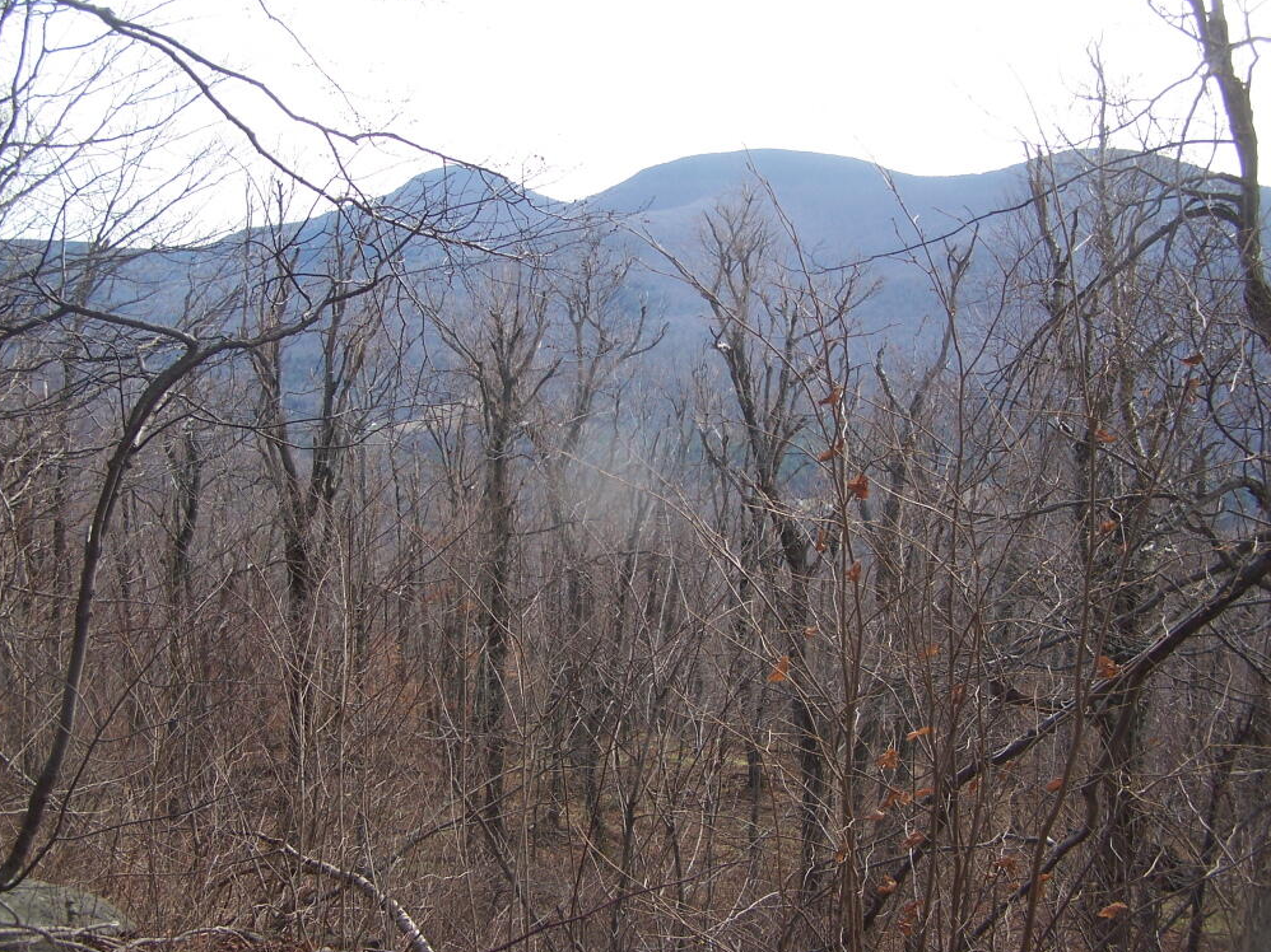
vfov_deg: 36.8
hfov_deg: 47.9
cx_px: 639
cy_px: 470
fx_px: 1432
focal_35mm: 39
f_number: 2.8
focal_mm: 6.3
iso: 80
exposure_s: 1/320
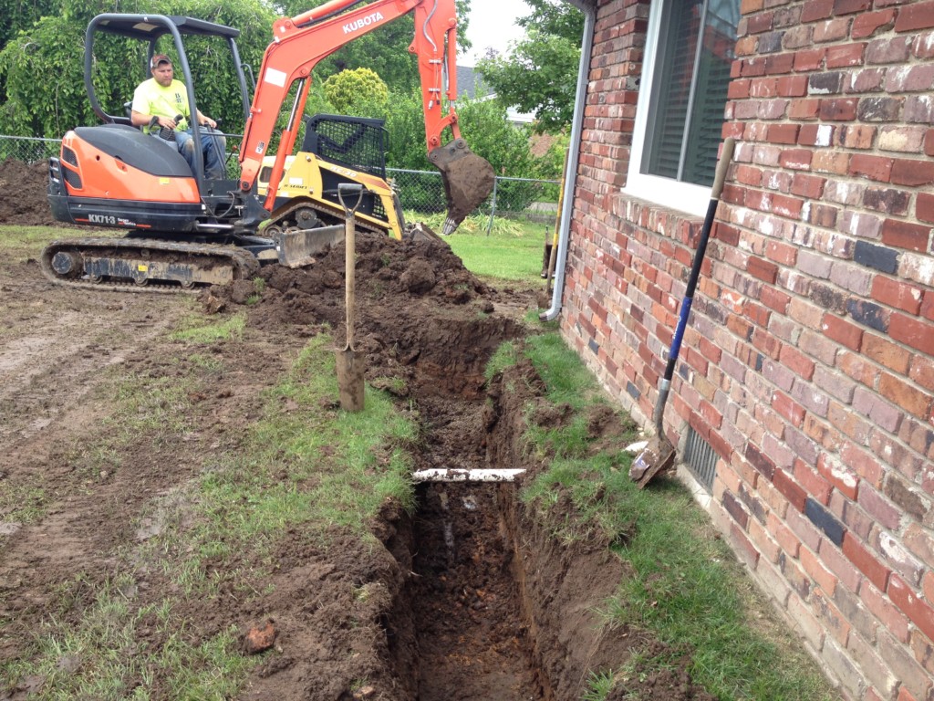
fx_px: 944
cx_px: 467
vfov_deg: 40.7
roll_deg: -5.0
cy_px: 350
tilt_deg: -15.0
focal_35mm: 35
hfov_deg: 52.6
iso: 50
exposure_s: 1/204
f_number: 2.4
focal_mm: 4.28
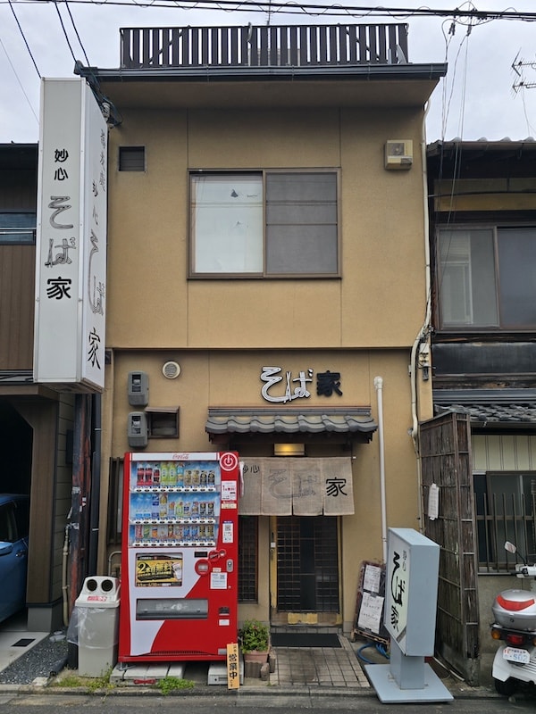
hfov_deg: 58.9
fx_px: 475
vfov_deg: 73.9
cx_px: 268
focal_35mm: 23
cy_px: 357
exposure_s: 1/476
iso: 12
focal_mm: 6.3
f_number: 1.7
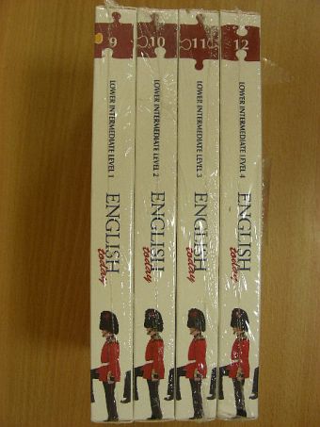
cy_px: 214
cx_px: 160
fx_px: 505
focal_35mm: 41
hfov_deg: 35.2
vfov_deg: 45.8
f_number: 3.5
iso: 151
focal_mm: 6.8
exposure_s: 1/30
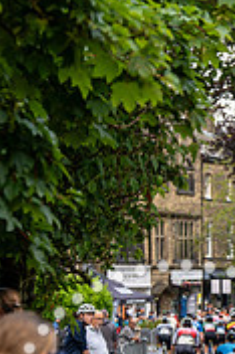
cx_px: 221
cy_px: 278
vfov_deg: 11.5
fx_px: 1756
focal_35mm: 179
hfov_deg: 7.6
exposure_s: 1/640
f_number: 3.5
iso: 320
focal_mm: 70
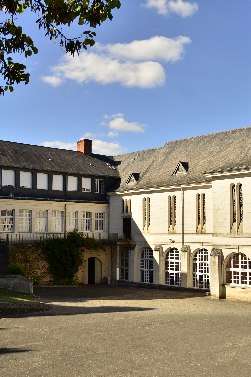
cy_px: 190
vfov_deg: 47.4
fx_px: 429
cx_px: 171
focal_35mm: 41
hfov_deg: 32.3
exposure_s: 1/1250
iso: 125
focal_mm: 18
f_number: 4.5
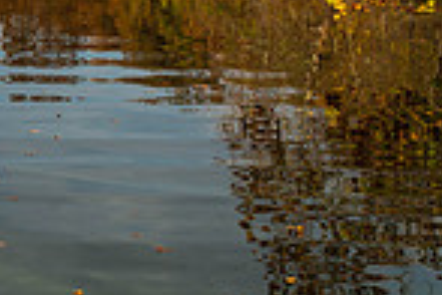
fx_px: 1179
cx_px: -337
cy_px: -29
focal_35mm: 96
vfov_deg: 13.9
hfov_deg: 17.5
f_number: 10
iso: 100
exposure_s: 1/200
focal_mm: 24
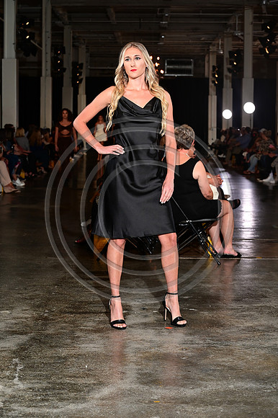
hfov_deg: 19.4
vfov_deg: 28.9
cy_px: 209
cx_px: 139
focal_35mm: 70
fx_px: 812
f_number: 6.3
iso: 1000
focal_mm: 70
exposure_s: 1/125
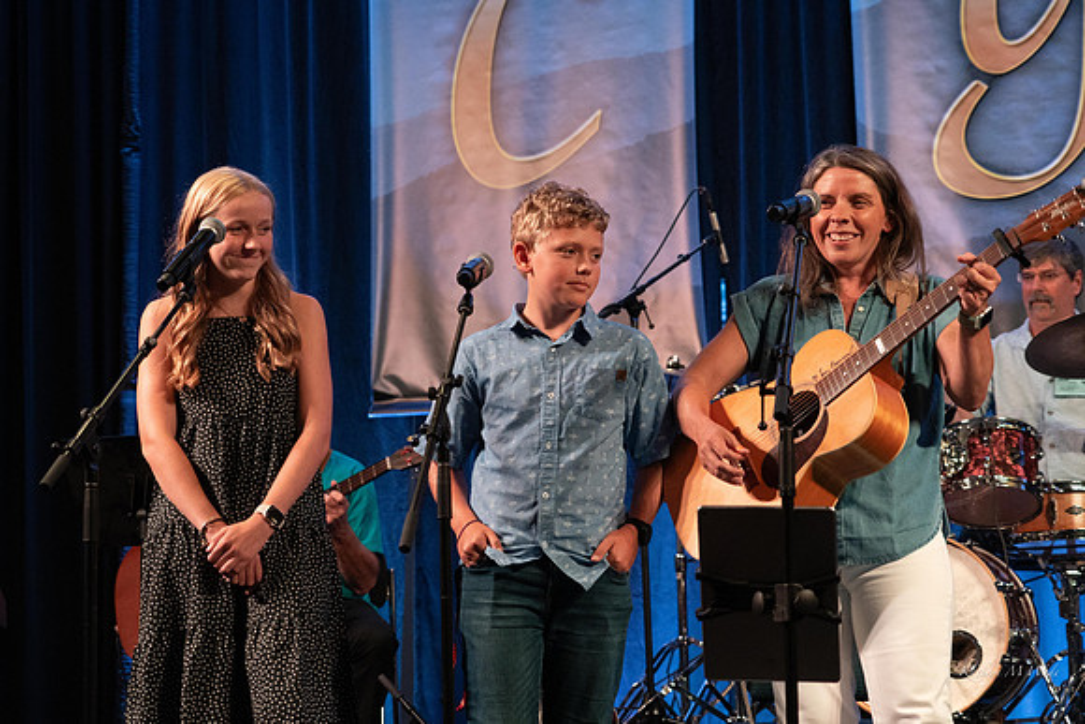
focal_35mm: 87
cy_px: 362
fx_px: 2623
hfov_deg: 23.4
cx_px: 542
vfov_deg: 15.7
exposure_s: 1/250
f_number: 5.6
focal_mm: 87
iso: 6400
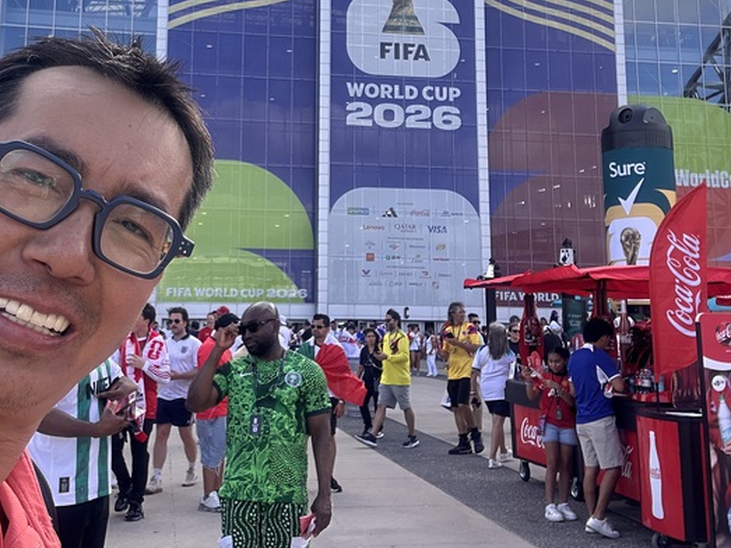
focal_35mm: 44
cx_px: 331
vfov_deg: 32.3
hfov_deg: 42.9
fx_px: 929
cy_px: 140
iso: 25
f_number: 1.9
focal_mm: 2.69
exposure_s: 1/261
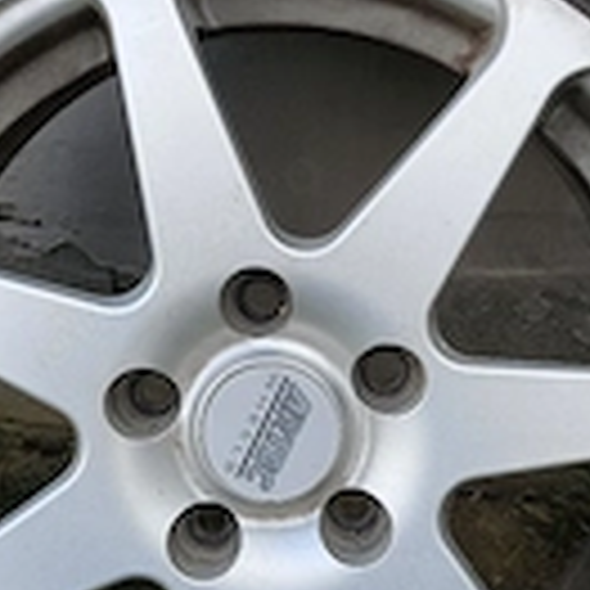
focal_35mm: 62
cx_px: 266
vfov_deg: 27.7
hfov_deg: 27.7
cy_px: 315
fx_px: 1196
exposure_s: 1/370
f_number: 1.8
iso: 50
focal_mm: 5.4
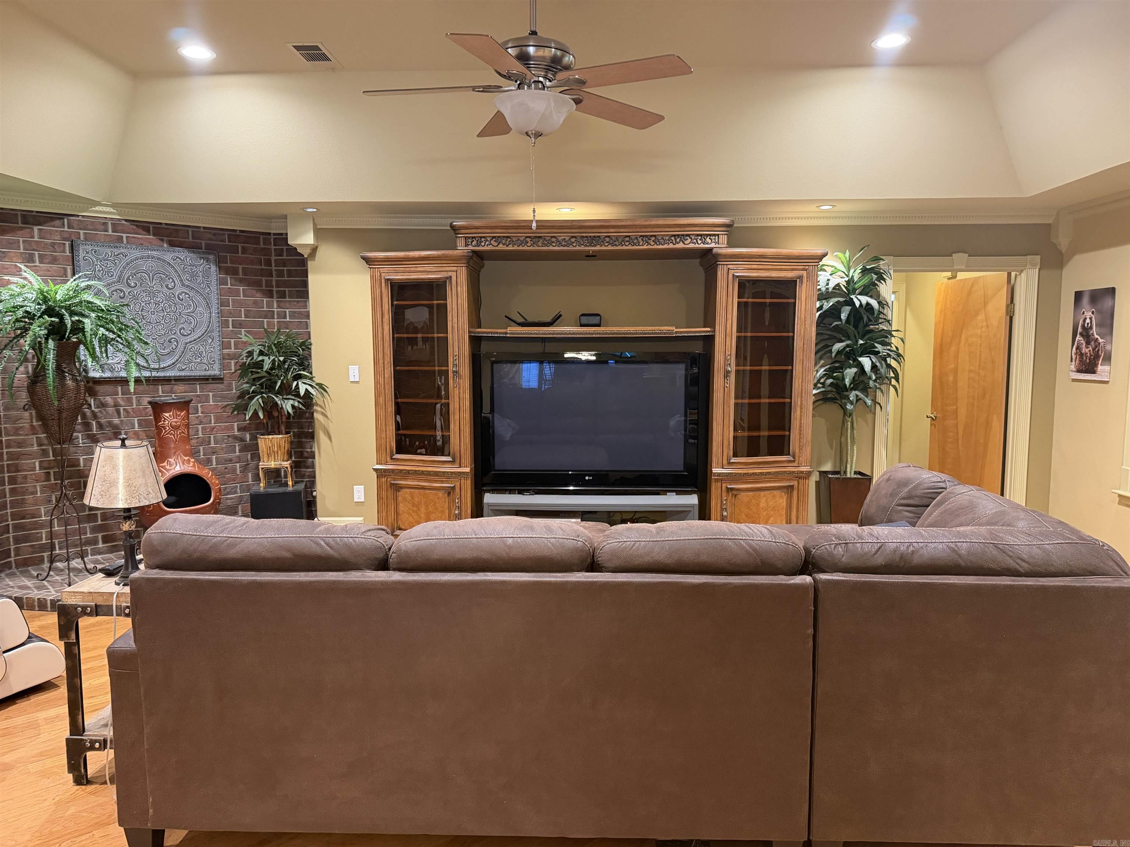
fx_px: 783
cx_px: 565
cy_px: 424
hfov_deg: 71.6
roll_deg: +0.3
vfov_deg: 56.8
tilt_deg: -5.5
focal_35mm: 24
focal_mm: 6.76
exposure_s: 1/40
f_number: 1.78
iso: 640
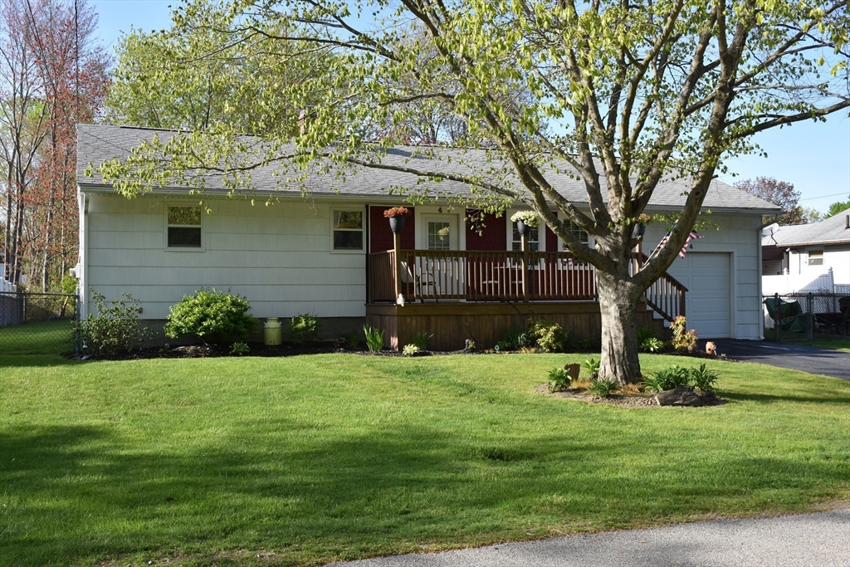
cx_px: 425
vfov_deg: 36.9
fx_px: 850
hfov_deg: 53.1
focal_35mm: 36
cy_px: 284
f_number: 8
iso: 400
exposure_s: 1/500
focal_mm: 24
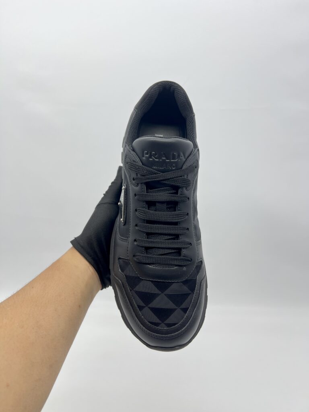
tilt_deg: -15.6
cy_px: 206
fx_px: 309
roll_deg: +0.1
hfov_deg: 53.1
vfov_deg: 67.3
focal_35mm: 26
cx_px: 154
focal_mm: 5.7
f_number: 1.5
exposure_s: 1/104
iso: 32
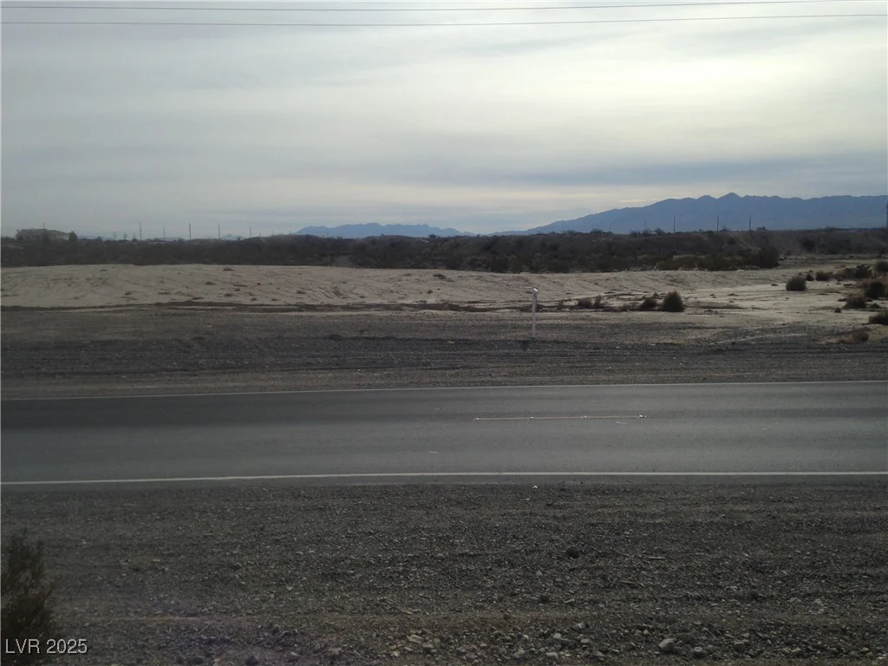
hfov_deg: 55.4
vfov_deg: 42.9
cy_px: 333
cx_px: 444
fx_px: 847
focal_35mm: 33
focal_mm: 4.12
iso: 50
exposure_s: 1/4525
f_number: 2.4
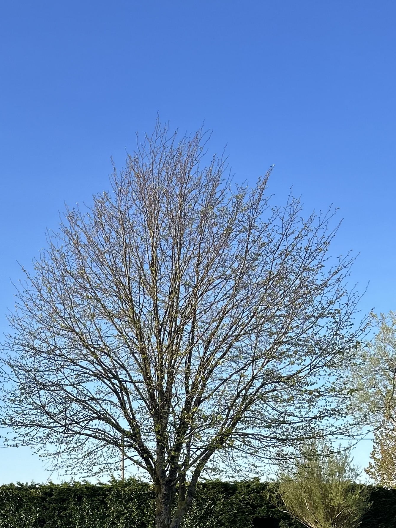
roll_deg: +0.6
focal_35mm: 59
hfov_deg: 23.6
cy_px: 587
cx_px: -15
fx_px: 900
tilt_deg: -5.1
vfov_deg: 29.4
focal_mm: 5.7
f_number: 1.5
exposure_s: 1/1808
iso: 50
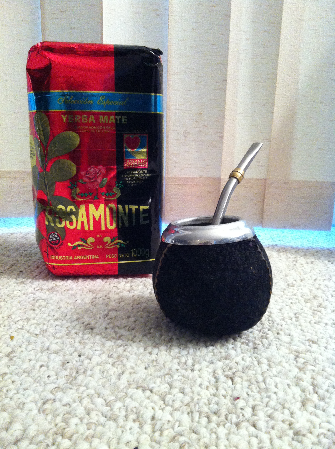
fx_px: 453
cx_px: 168
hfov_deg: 40.6
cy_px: 224
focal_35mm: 35
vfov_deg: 52.7
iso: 320
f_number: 2.8
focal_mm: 3.85
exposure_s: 1/15
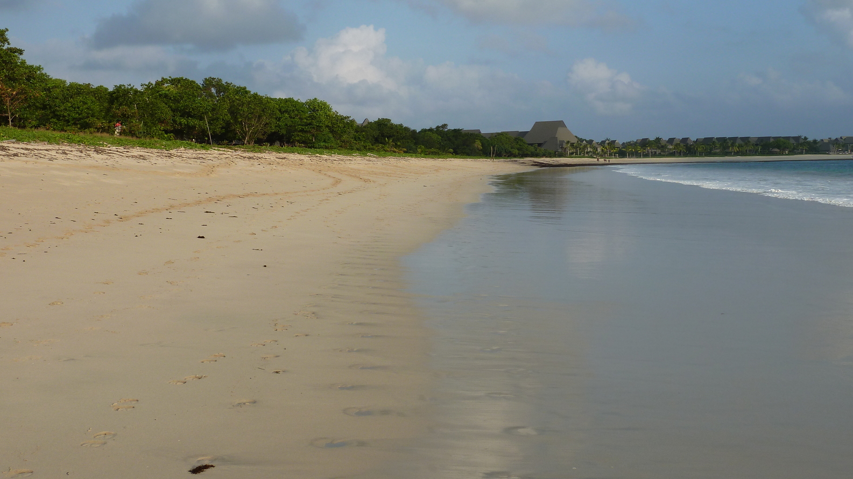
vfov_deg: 27.1
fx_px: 995
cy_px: 199
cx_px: 429
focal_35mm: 44
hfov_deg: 46.4
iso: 80
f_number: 4.5
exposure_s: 1/500
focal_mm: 6.5
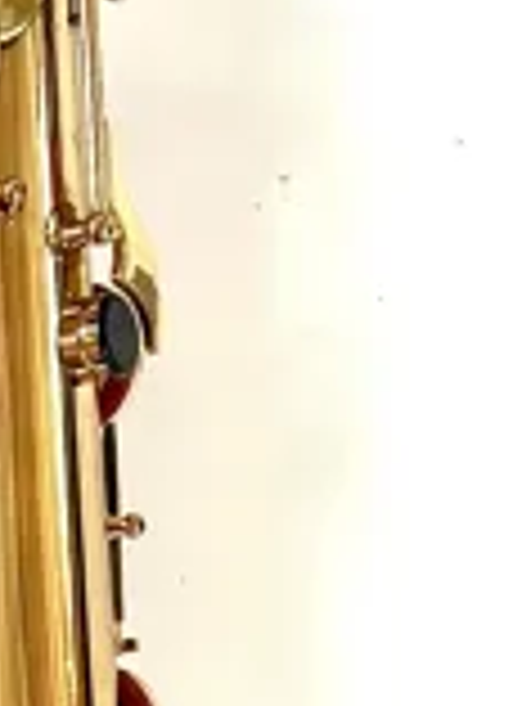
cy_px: 989
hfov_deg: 8.4
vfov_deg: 10.9
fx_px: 3595
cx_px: -40
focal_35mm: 176
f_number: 1.5
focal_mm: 5.7
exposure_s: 1/284
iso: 40
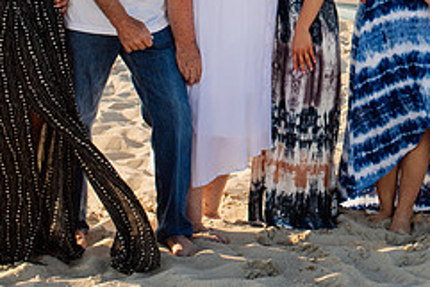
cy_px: -39
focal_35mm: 102
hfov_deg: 19.4
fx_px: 1219
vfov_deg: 13.2
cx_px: 433
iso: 160
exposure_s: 1/800
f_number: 4
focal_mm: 35
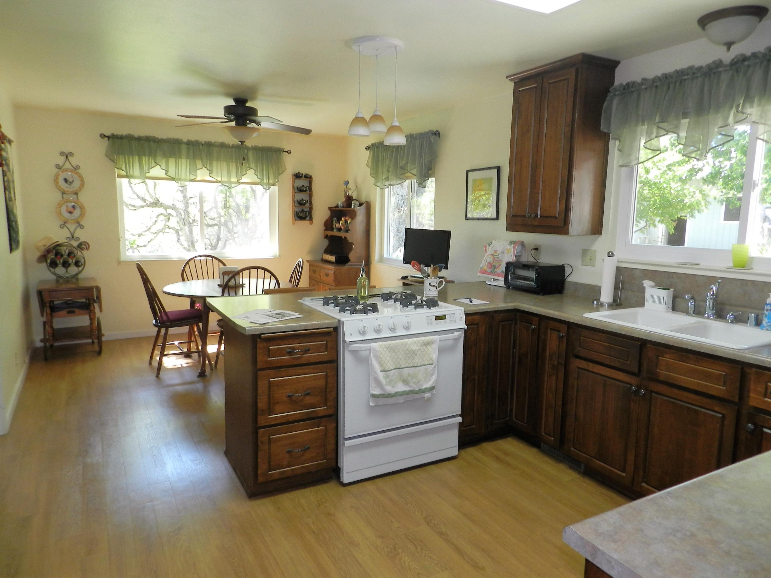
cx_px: 386
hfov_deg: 73.9
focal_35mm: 23
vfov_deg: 58.9
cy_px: 289
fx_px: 512
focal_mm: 4
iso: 200
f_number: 3.4
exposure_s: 1/30
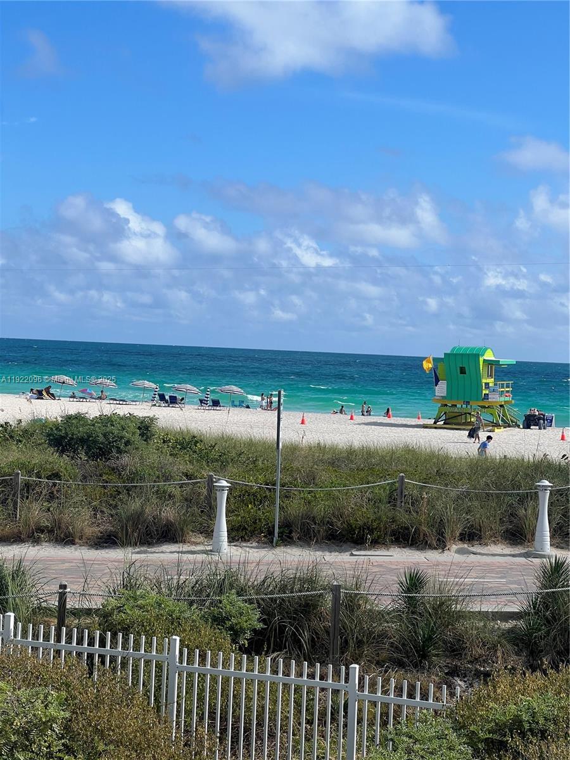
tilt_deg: +1.0
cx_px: 285
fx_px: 1691
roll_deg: -2.1
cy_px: 380
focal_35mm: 77
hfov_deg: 19.1
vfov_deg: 25.3
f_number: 2.8
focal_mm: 9
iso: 32
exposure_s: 1/1179
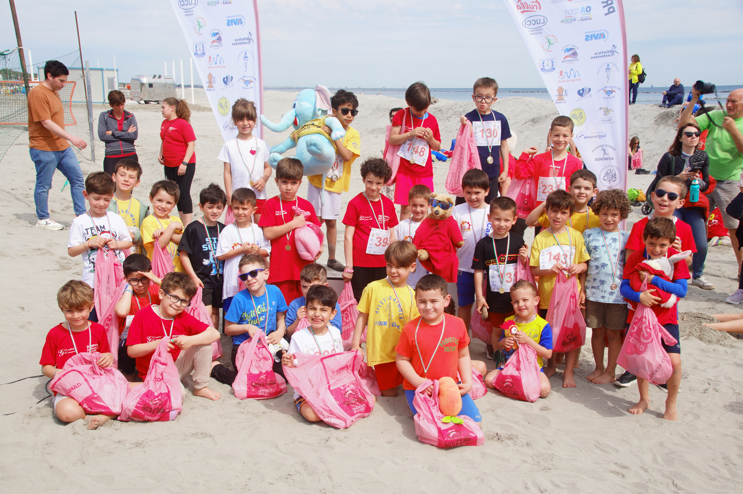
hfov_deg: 53.2
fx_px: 742
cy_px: 247
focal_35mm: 36
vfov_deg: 36.8
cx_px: 372
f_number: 9
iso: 100
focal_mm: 24
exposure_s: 1/125
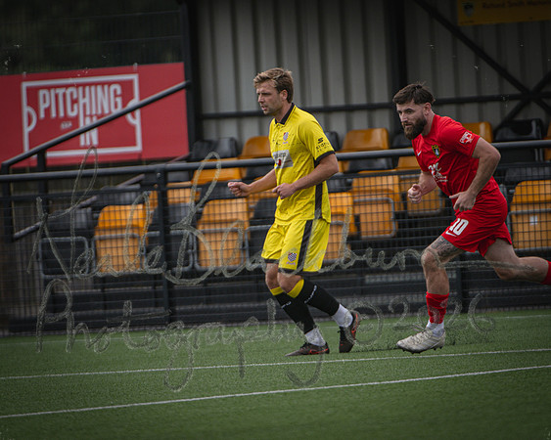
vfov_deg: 2.3
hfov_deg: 2.9
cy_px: 220
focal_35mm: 676
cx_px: 276
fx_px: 11020
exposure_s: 1/1600
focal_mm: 400
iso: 400
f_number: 4
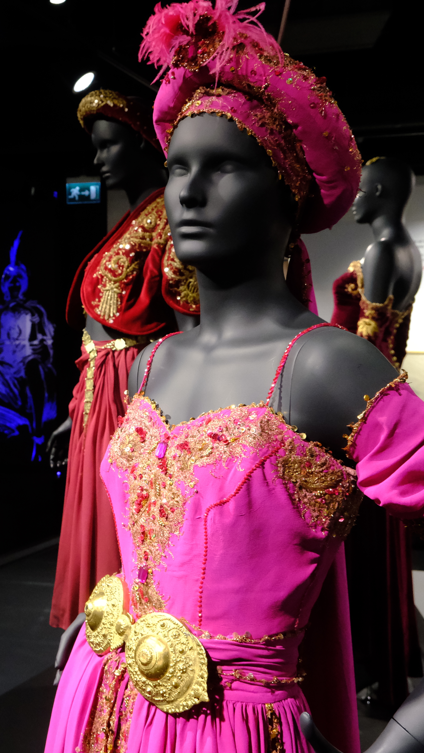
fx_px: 879
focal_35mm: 44
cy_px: 346
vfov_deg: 46.4
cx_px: -29
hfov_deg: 25.4
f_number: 5.6
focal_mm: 16.5
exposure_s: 1/200
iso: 3200
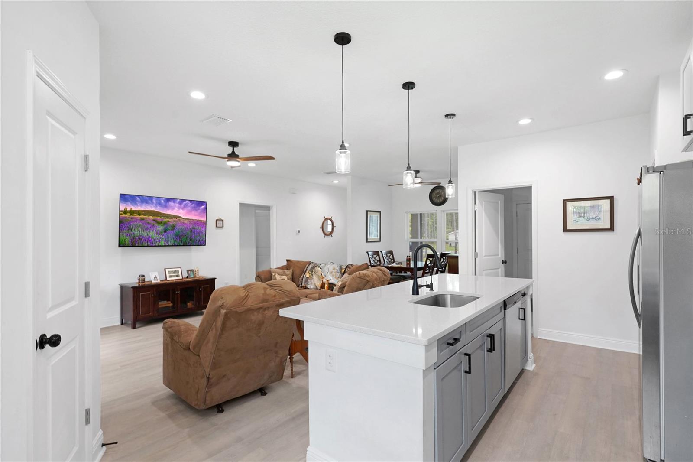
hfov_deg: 93.3
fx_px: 327
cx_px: 346
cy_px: 231
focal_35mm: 17
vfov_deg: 70.4
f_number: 8
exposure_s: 1/25
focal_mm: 17
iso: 800
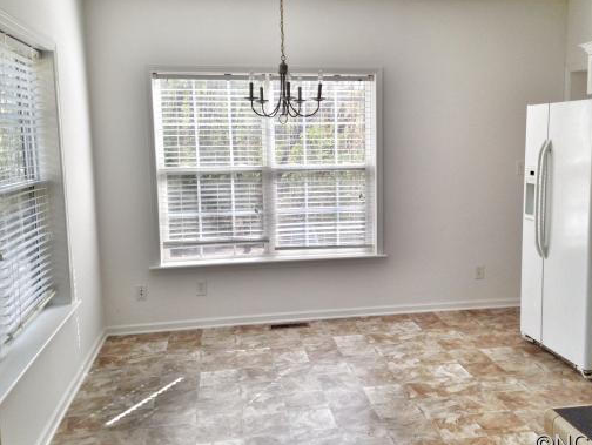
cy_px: 215
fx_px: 650
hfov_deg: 48.8
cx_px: 339
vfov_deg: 37.8
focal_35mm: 38
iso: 64
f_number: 2.4
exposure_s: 1/120
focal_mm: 4.12
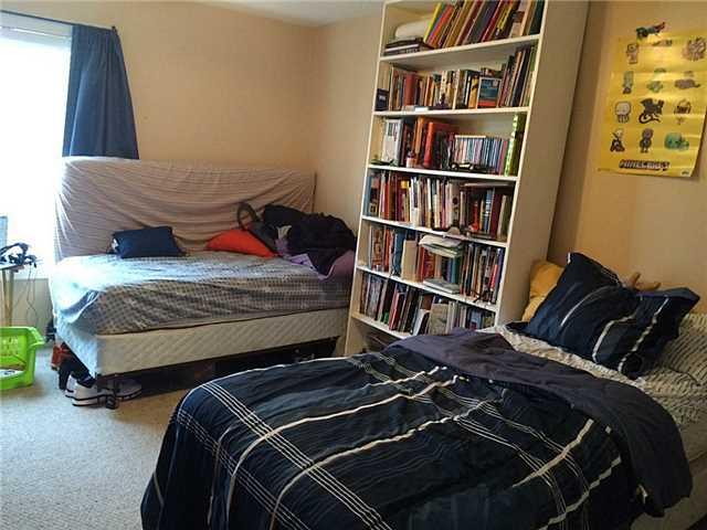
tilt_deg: -11.2
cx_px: 354
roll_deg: -4.6
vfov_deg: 48.2
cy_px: 265
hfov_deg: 61.7
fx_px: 592
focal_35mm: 29
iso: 250
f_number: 2.2
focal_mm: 4.15
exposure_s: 1/30
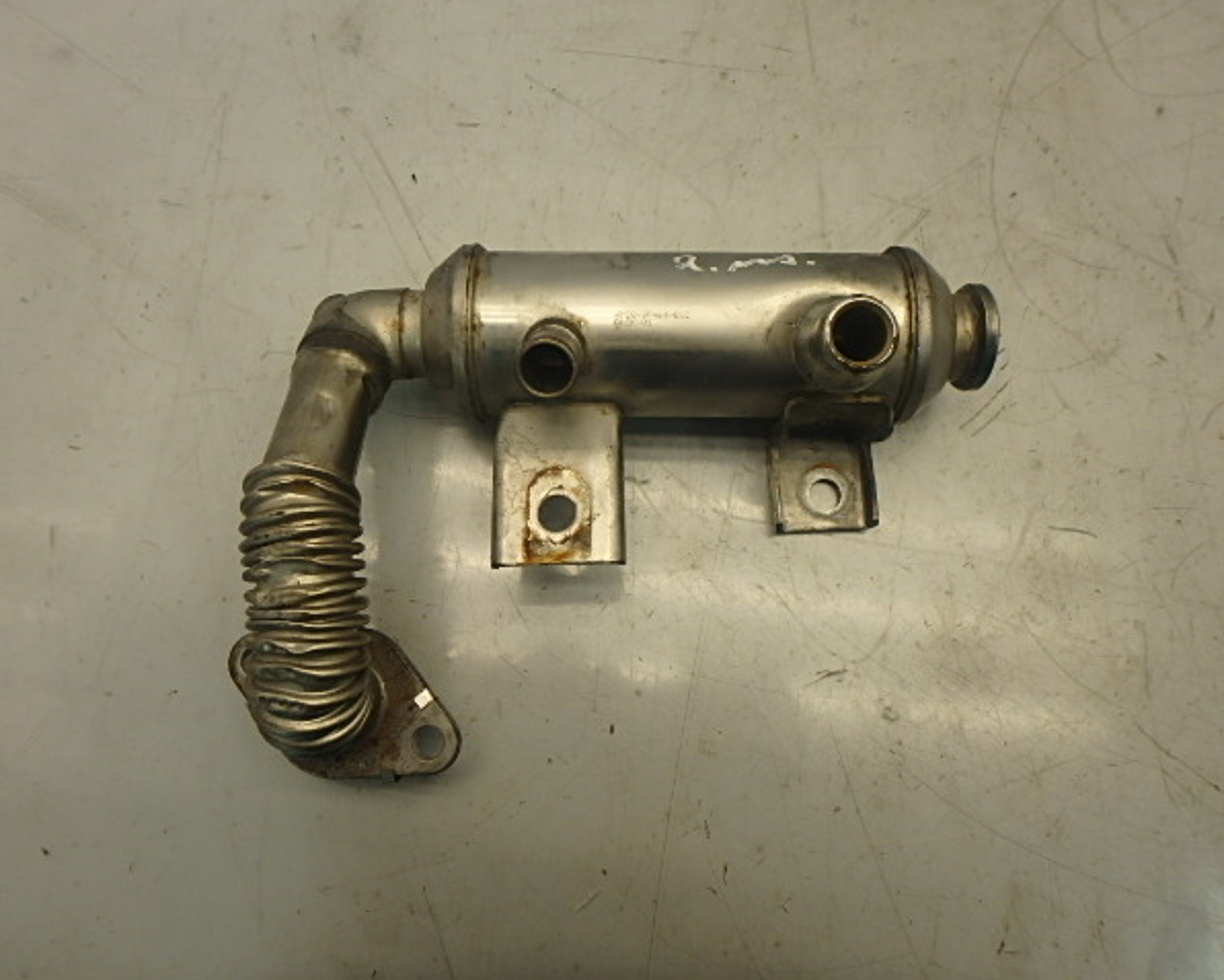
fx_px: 797
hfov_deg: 75.0
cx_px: 628
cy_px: 489
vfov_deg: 63.1
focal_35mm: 22
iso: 160
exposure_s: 1/60
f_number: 3.5
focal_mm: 3.7
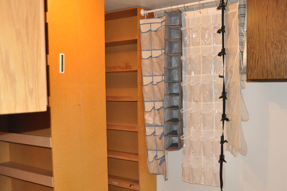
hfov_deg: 44.7
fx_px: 348
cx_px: 164
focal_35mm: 44
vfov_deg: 30.4
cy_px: 125
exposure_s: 1/60
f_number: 3.8
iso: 800
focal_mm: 21
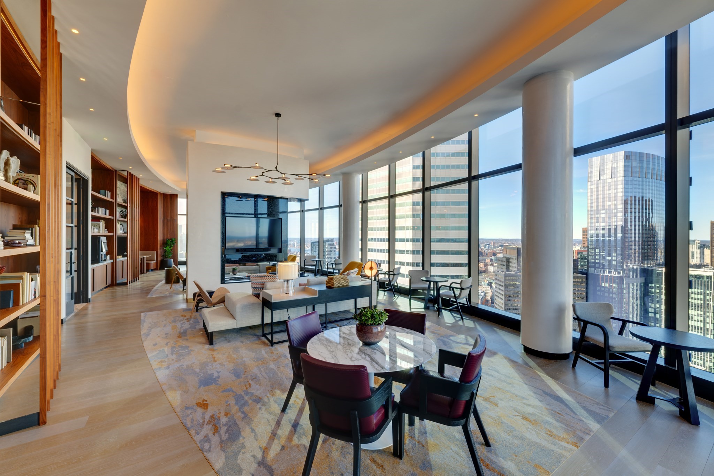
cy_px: 238
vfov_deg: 81.3
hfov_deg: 104.2
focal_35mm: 14
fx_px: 278
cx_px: 357
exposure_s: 1/15
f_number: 16
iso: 200
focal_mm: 14
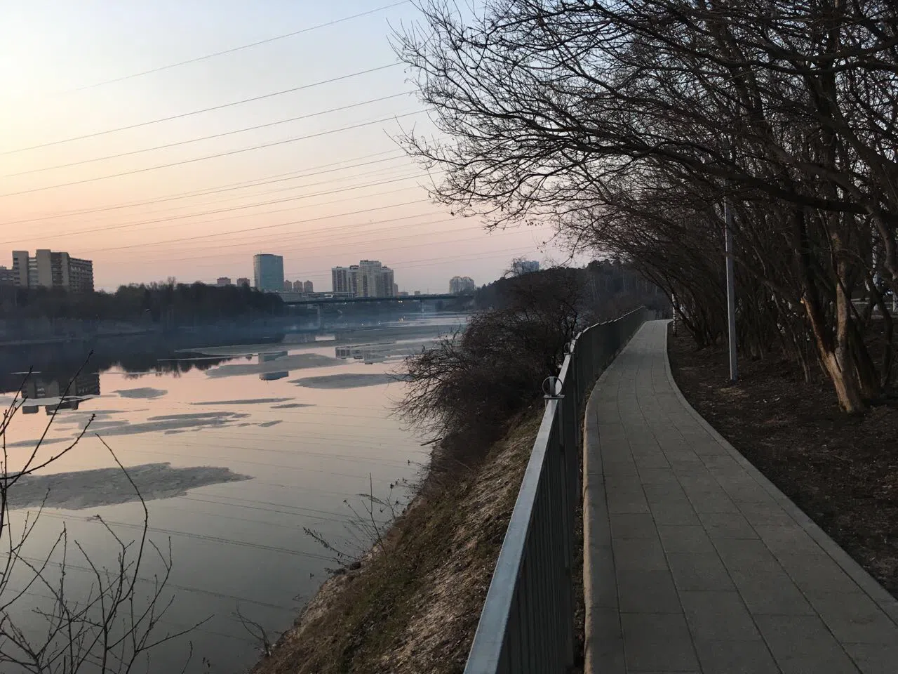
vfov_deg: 48.2
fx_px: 752
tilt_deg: -4.4
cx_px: 449
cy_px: 337
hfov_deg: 61.7
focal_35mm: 29
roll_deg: +2.2
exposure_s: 1/33
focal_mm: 4.15
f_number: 2.2
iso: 40
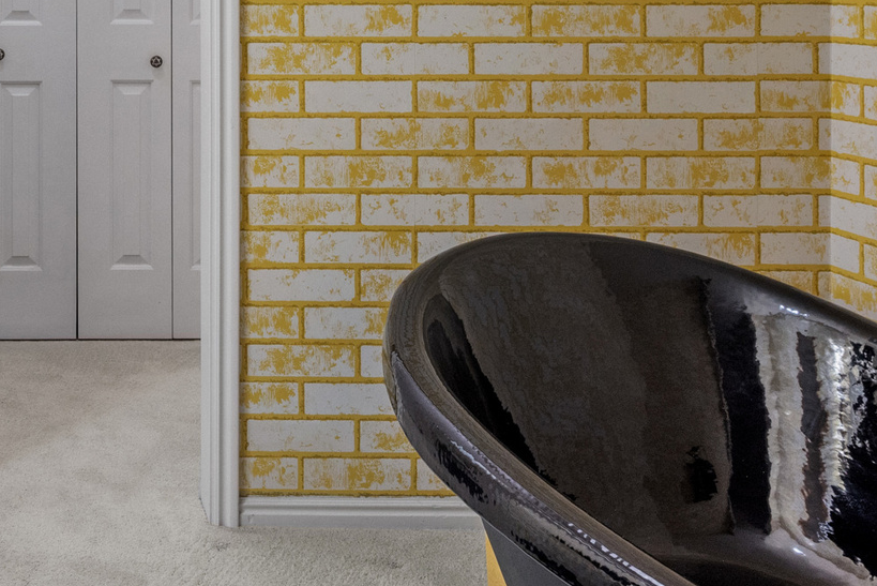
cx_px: -33
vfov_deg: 27.1
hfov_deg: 37.2
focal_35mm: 46
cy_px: -36
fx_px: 1127
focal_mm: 18.5
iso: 500
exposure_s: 1/6
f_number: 8
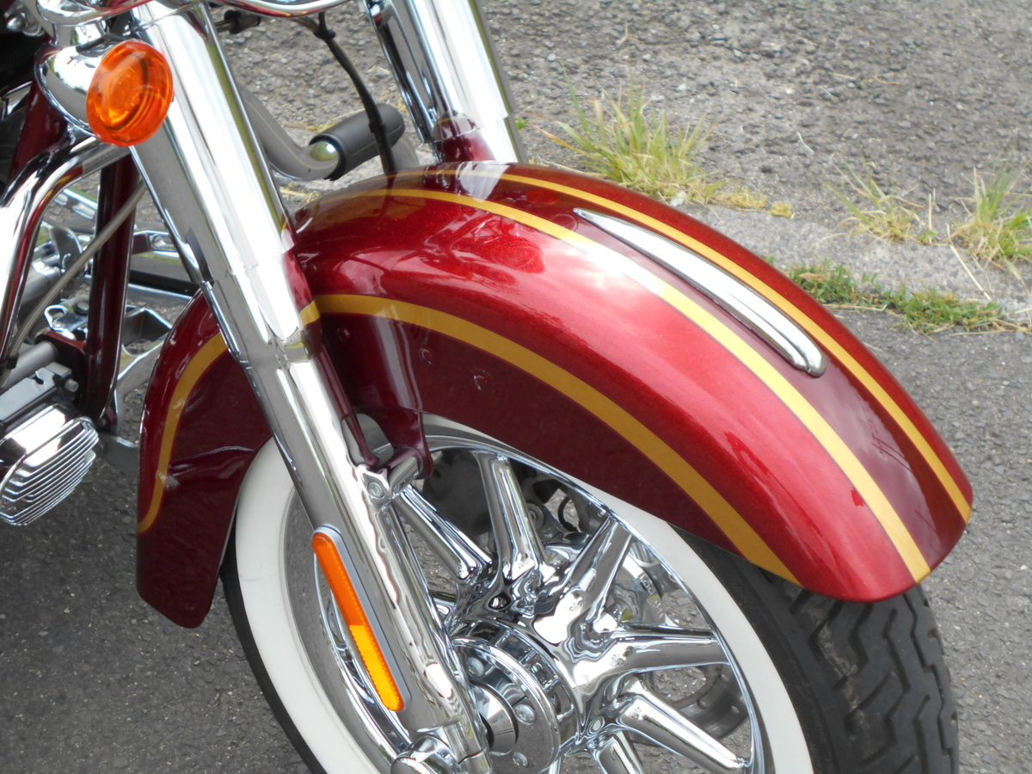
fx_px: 1729
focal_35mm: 58
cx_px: 516
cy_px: 387
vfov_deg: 25.2
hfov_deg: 33.2
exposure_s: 1/250
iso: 140
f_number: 4.9
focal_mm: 10
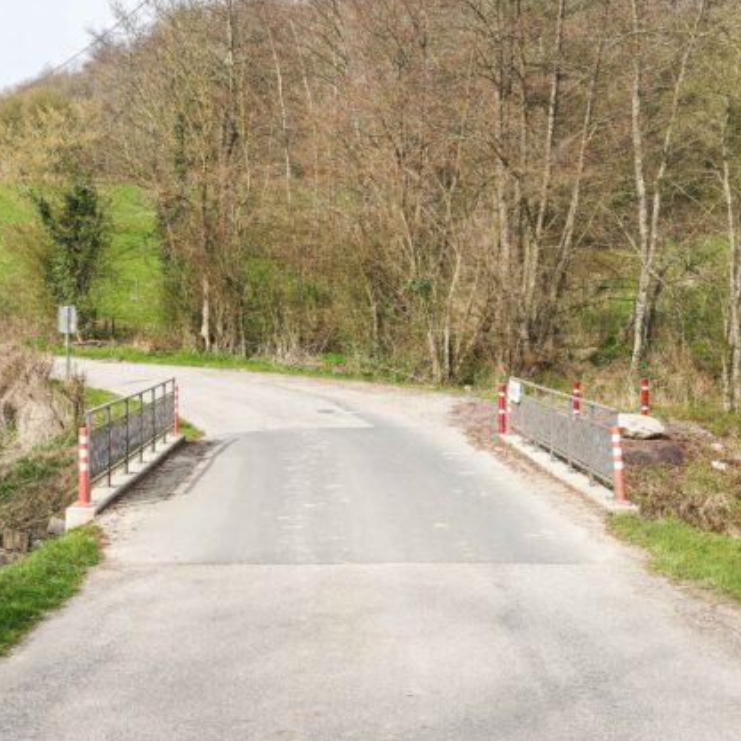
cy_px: 360
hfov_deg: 25.5
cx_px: 327
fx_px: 1638
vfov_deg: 25.5
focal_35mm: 68
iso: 100
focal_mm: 32.3
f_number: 9
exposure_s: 1/125
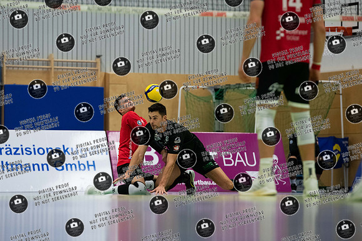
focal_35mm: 228
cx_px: 159
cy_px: 117
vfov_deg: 6.0
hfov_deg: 9.0
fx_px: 2288
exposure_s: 1/800
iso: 3200
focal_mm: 200
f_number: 3.5
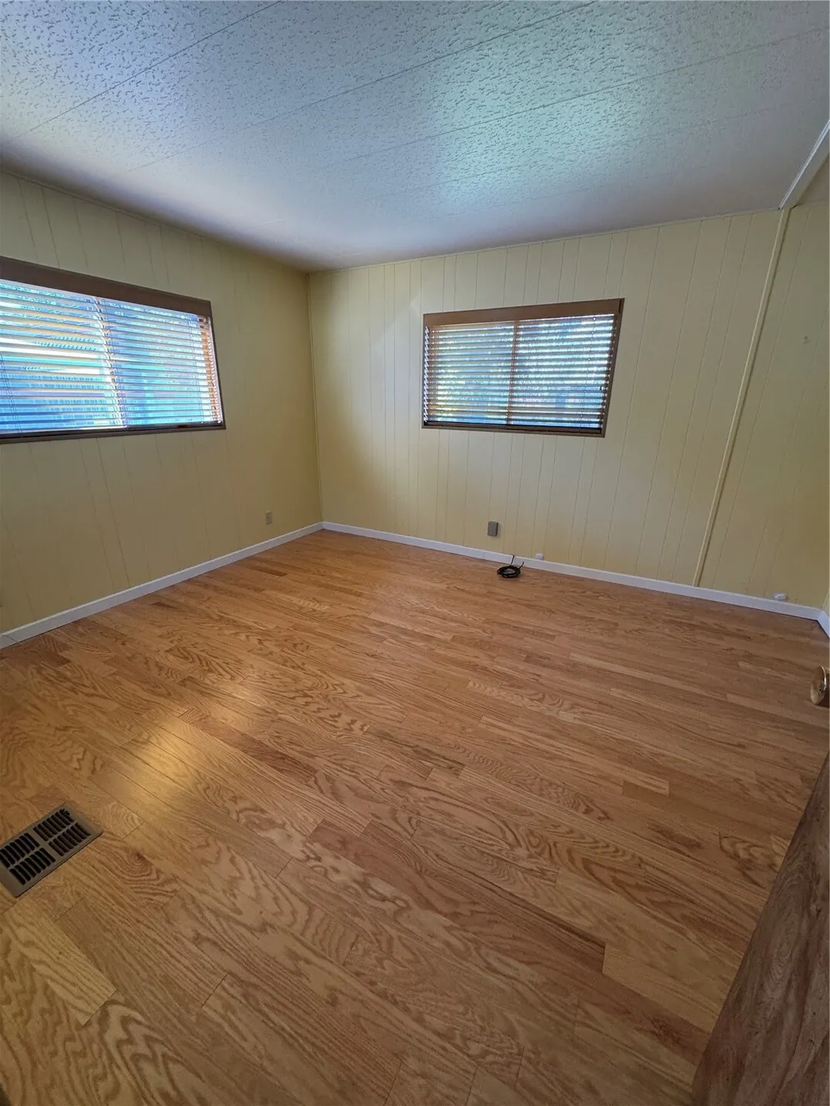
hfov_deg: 85.7
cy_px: 553
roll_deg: -0.8
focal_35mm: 14
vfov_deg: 102.1
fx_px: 448
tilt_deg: -19.0
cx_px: 415
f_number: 2.2
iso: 250
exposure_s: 1/60
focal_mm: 2.22
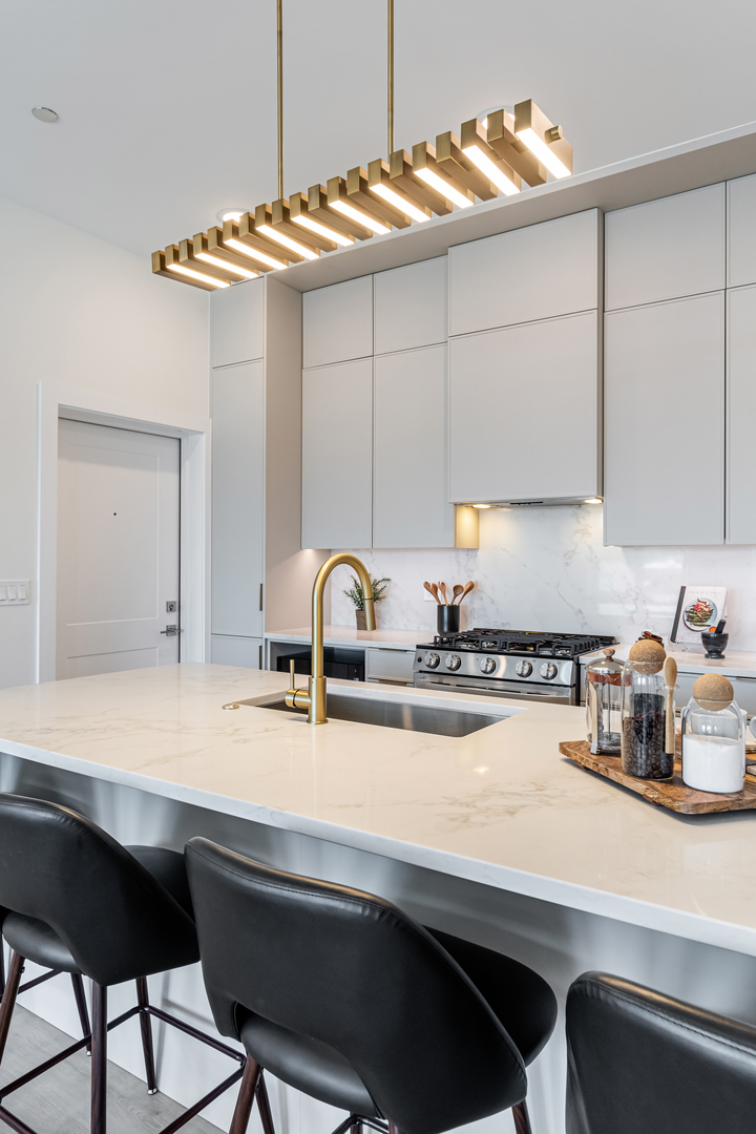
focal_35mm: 22
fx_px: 693
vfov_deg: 78.6
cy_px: 567
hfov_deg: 57.2
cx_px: 378
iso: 320
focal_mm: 15
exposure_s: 1/125
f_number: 9
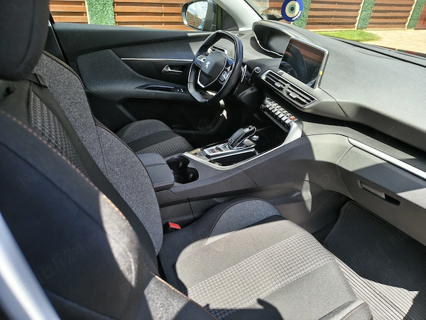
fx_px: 295
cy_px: 160
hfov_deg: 71.6
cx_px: 213
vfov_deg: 56.8
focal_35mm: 24
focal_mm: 5.56
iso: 100
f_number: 1.8
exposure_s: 1/121
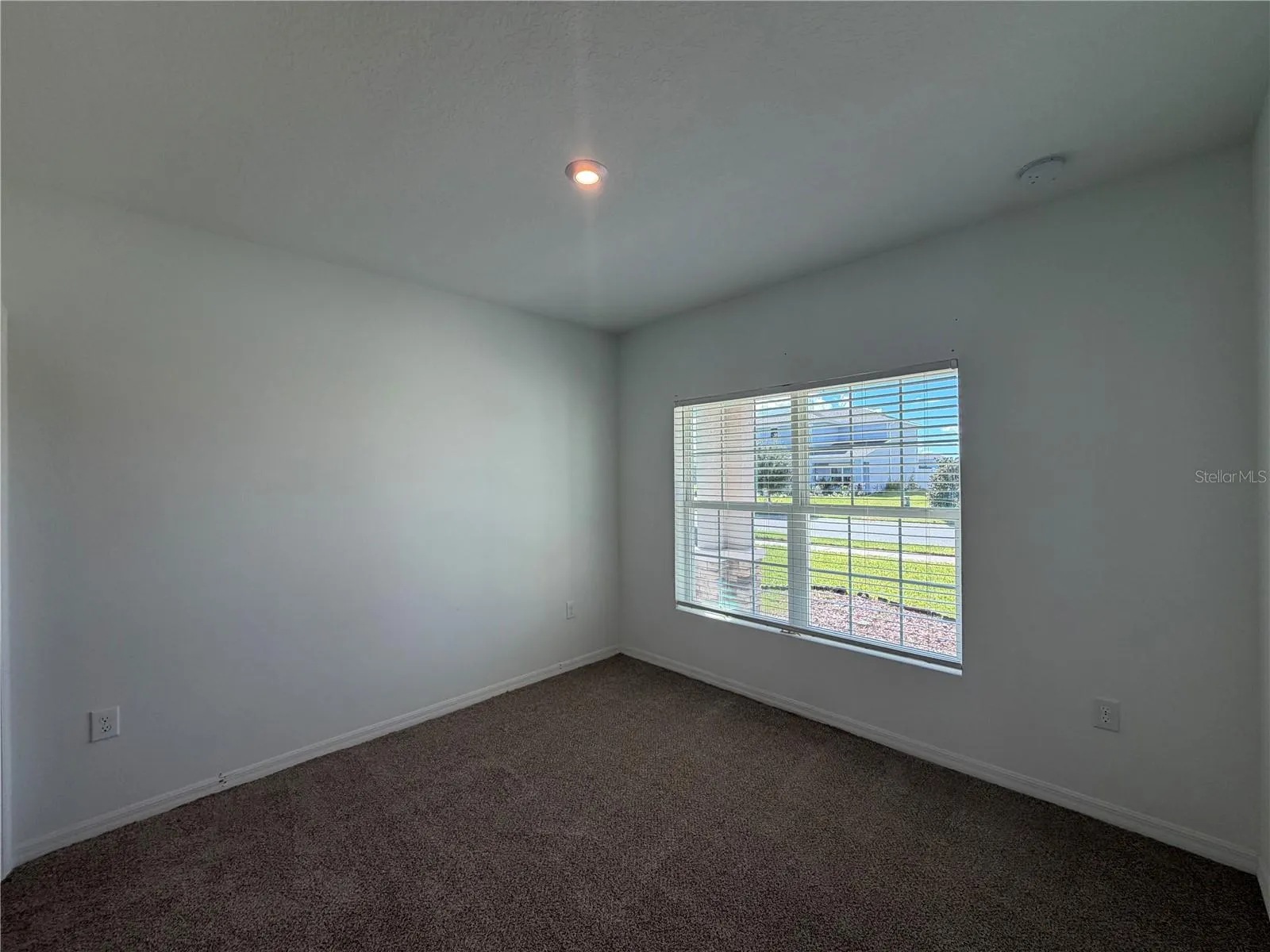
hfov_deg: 102.1
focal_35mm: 14
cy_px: 476
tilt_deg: +0.0
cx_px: 635
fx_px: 514
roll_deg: +0.1
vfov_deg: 85.7
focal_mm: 2.22
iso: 64
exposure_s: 1/120
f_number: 2.2
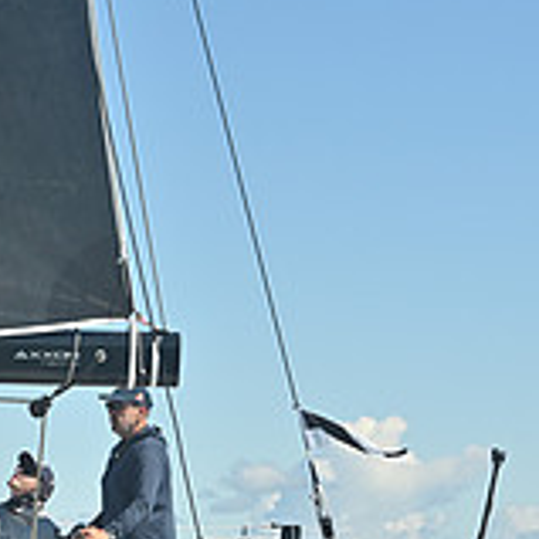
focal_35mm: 217
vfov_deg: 8.0
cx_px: -47
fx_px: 3823
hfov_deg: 8.0
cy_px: 531
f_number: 8
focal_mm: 70
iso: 250
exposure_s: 1/1000
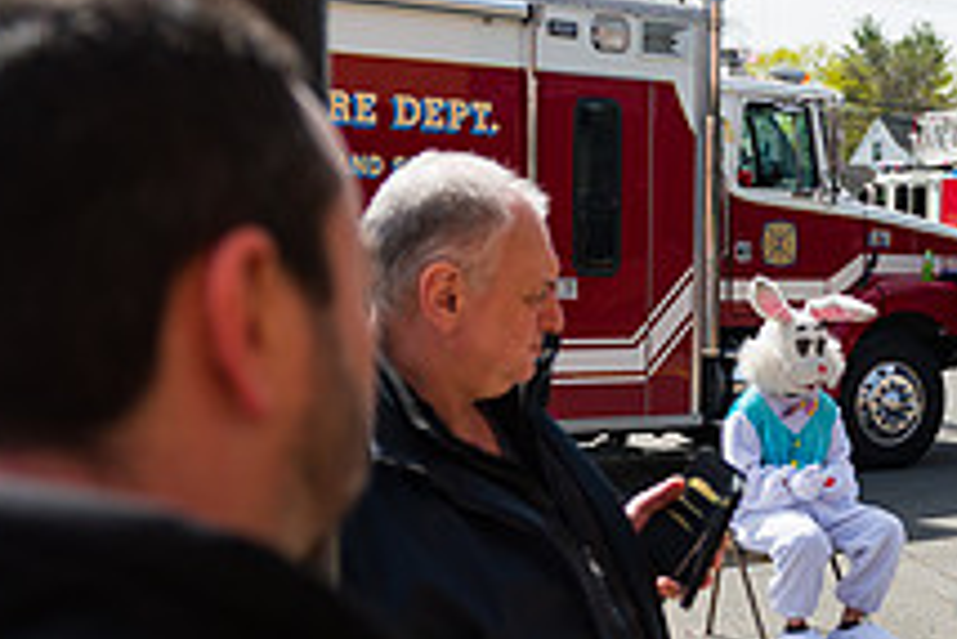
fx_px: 1729
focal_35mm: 65
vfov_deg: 20.7
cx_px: 765
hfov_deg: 30.2
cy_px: 505
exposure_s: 1/3200
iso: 200
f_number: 4
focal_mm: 24
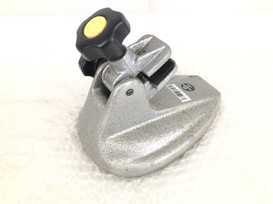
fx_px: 221
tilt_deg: -42.4
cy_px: 102
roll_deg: +0.3
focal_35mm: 28
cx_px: 136
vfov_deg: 49.7
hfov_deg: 63.4
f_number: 1.8
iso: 40
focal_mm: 3.99
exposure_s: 1/15
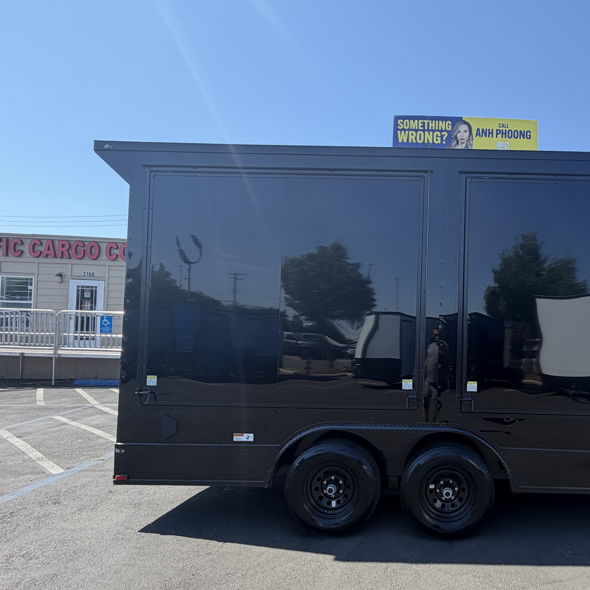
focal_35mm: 20
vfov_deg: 74.6
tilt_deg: +1.9
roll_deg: +0.6
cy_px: 325
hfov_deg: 70.4
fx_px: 386
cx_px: 434
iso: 40
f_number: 2.2
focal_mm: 2.22
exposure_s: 1/672
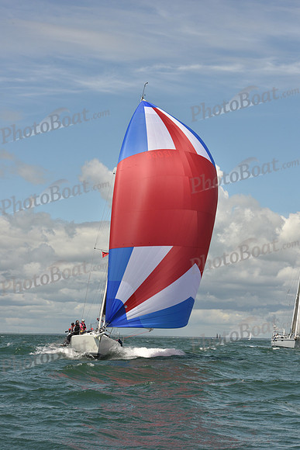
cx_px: 150
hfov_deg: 15.9
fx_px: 1074
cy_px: 225
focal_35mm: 86
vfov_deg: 23.6
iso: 320
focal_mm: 86
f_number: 13
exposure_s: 1/800
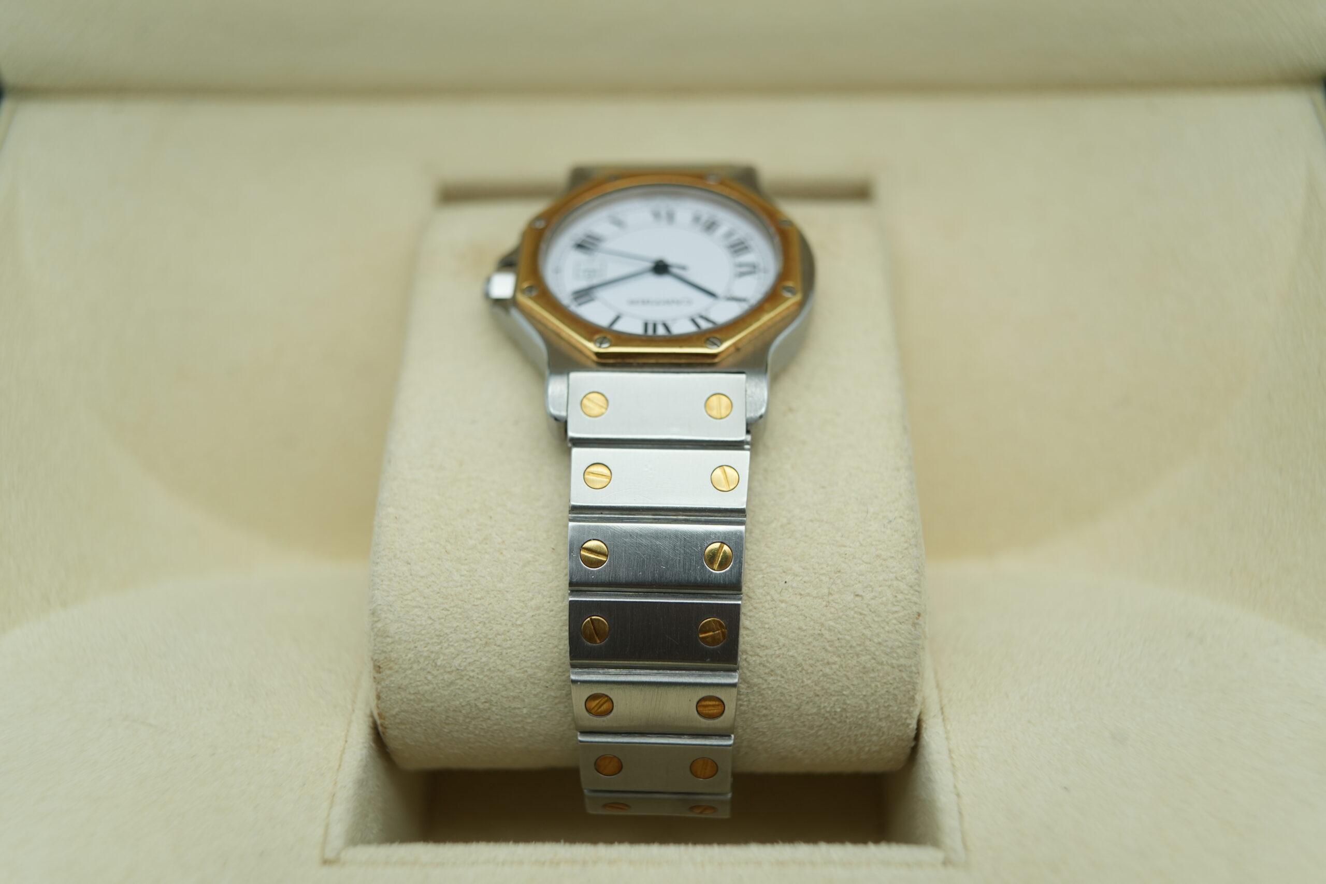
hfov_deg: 54.4
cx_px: 663
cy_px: 442
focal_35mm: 35
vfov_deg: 37.9
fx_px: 1289
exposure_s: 1/250
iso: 400
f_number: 5
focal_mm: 35
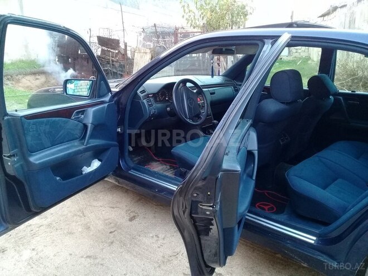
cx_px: 184
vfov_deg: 45.4
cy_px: 138
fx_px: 330
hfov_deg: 58.4
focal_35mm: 31
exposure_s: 1/33
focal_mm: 3.3
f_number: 2.2
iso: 160
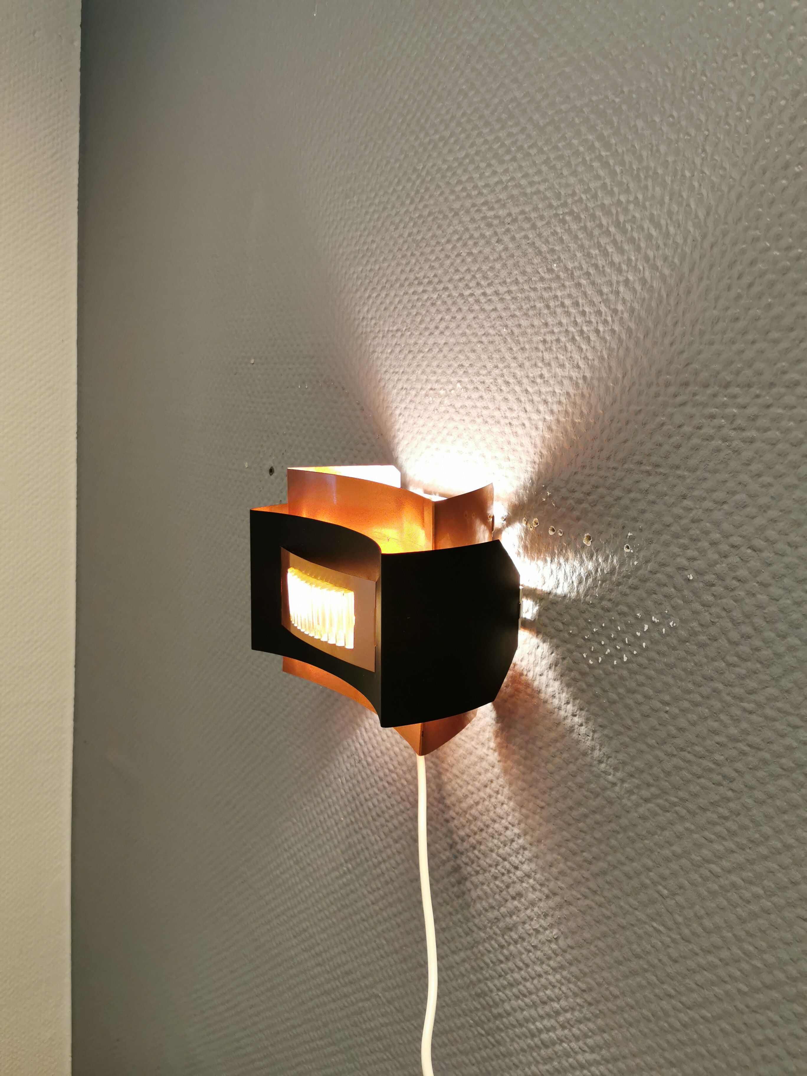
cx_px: 404
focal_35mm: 27
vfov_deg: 65.3
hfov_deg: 51.4
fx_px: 839
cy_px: 538
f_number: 1.6
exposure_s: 1/100
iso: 160
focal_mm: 5.56
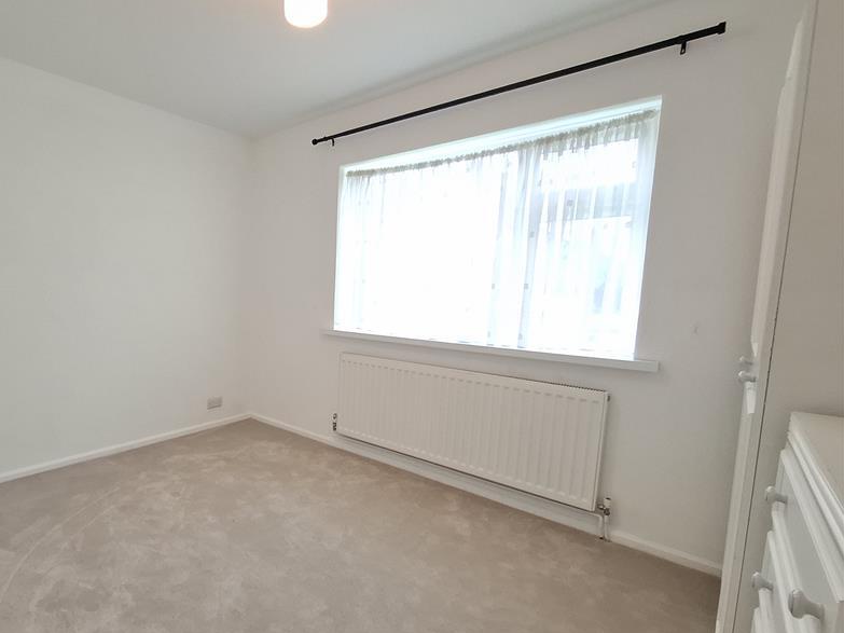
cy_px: 344
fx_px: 414
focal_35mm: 17
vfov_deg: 74.6
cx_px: 293
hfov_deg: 88.3
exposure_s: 1/33
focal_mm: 1.74
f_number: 2.2
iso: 160
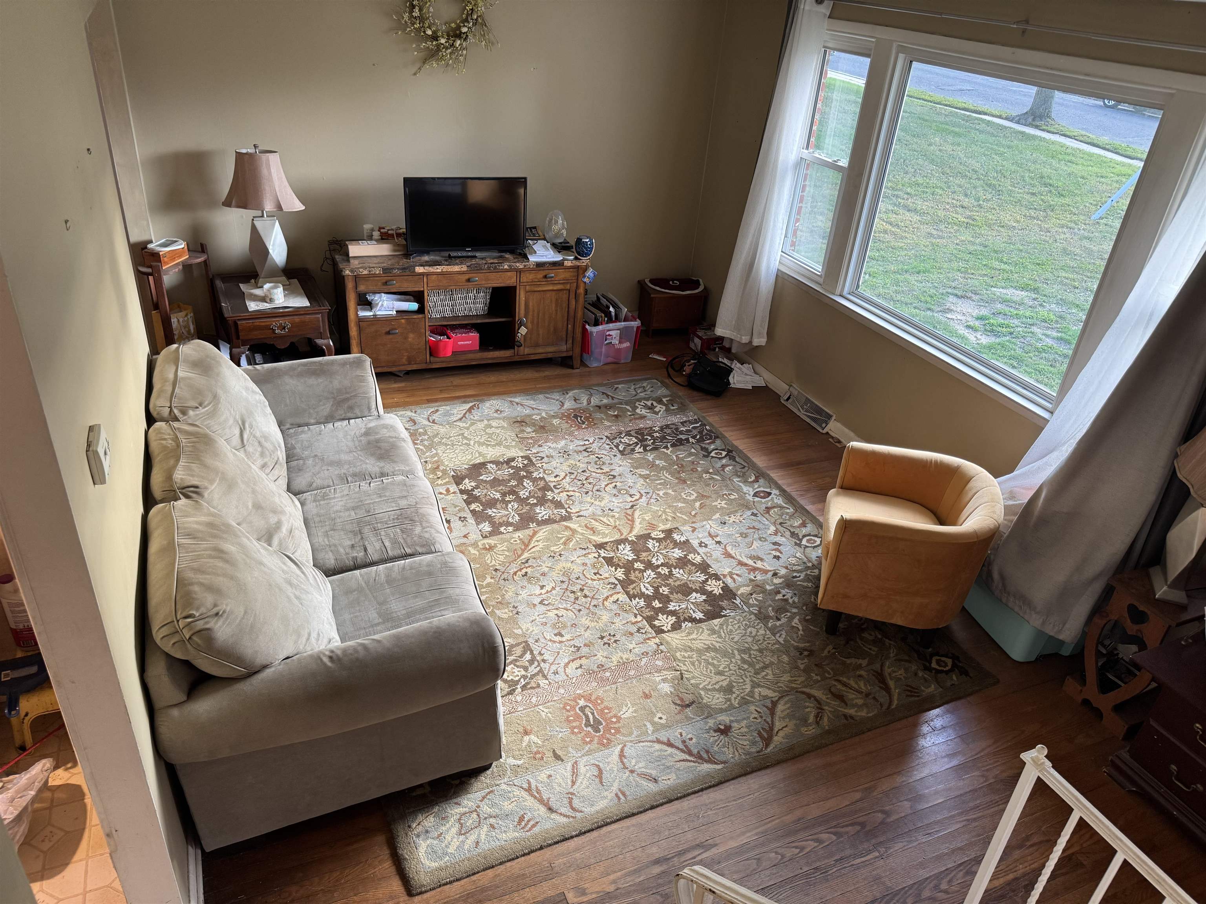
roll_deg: -5.6
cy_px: 452
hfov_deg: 71.6
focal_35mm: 24
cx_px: 603
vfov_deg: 56.8
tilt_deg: -30.7
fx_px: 836
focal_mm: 6.76
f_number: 1.78
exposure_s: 1/60
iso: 160
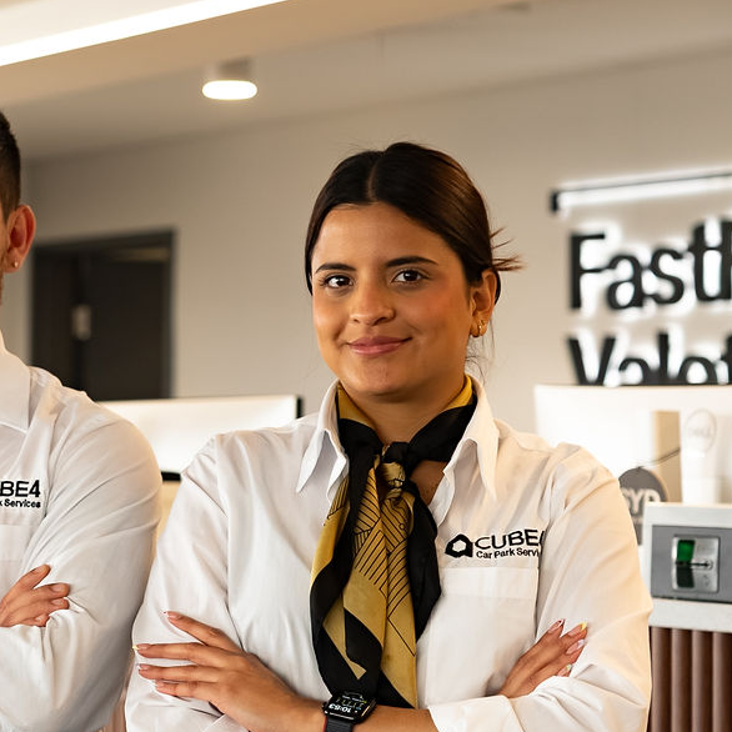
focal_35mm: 113
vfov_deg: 15.4
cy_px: 375
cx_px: 159
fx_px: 2703
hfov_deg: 15.3
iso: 640
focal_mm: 51
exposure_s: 1/80
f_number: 3.2
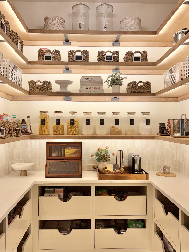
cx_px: 94
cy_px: 126
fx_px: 189
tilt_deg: -3.1
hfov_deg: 53.1
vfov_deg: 67.3
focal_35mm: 26
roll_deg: -1.1
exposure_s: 1/120
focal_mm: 5.96
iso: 80
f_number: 1.6
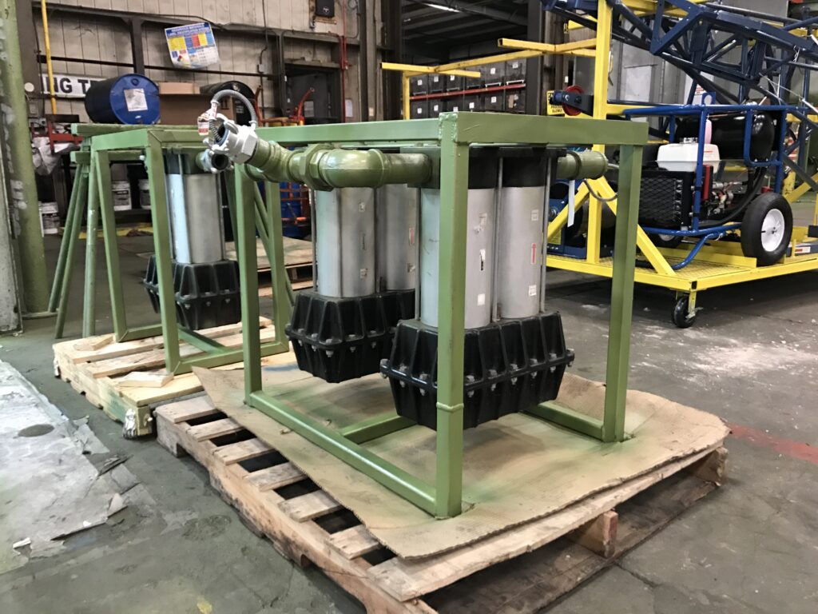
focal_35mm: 28
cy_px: 307
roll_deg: -0.2
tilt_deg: -13.2
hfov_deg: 63.4
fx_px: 662
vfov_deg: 49.7
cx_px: 409
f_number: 1.8
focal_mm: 3.99
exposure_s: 1/15
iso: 80
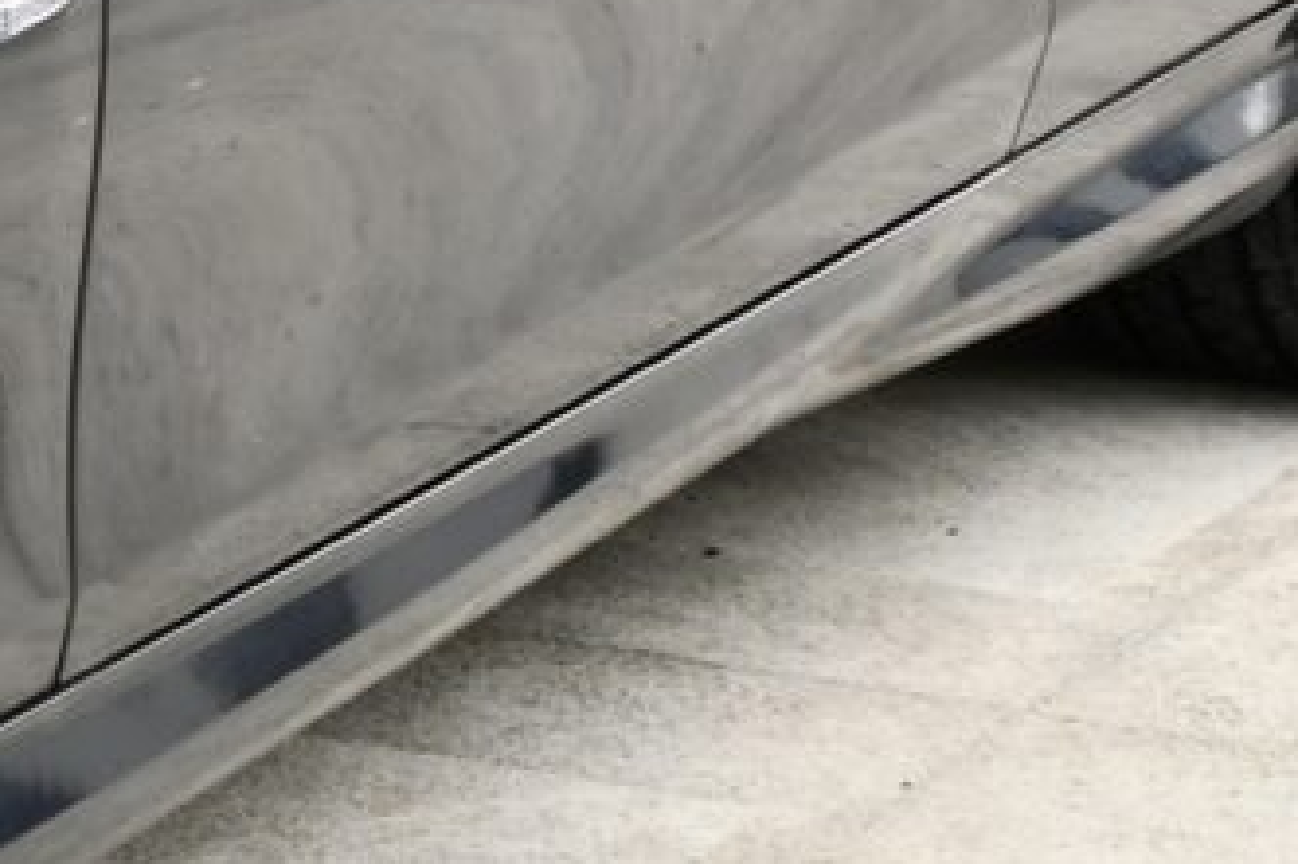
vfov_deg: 4.8
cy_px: -1163
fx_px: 10018
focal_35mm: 278
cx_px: -1447
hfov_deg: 7.1
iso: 100
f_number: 7.1
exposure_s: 1/50
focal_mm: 24
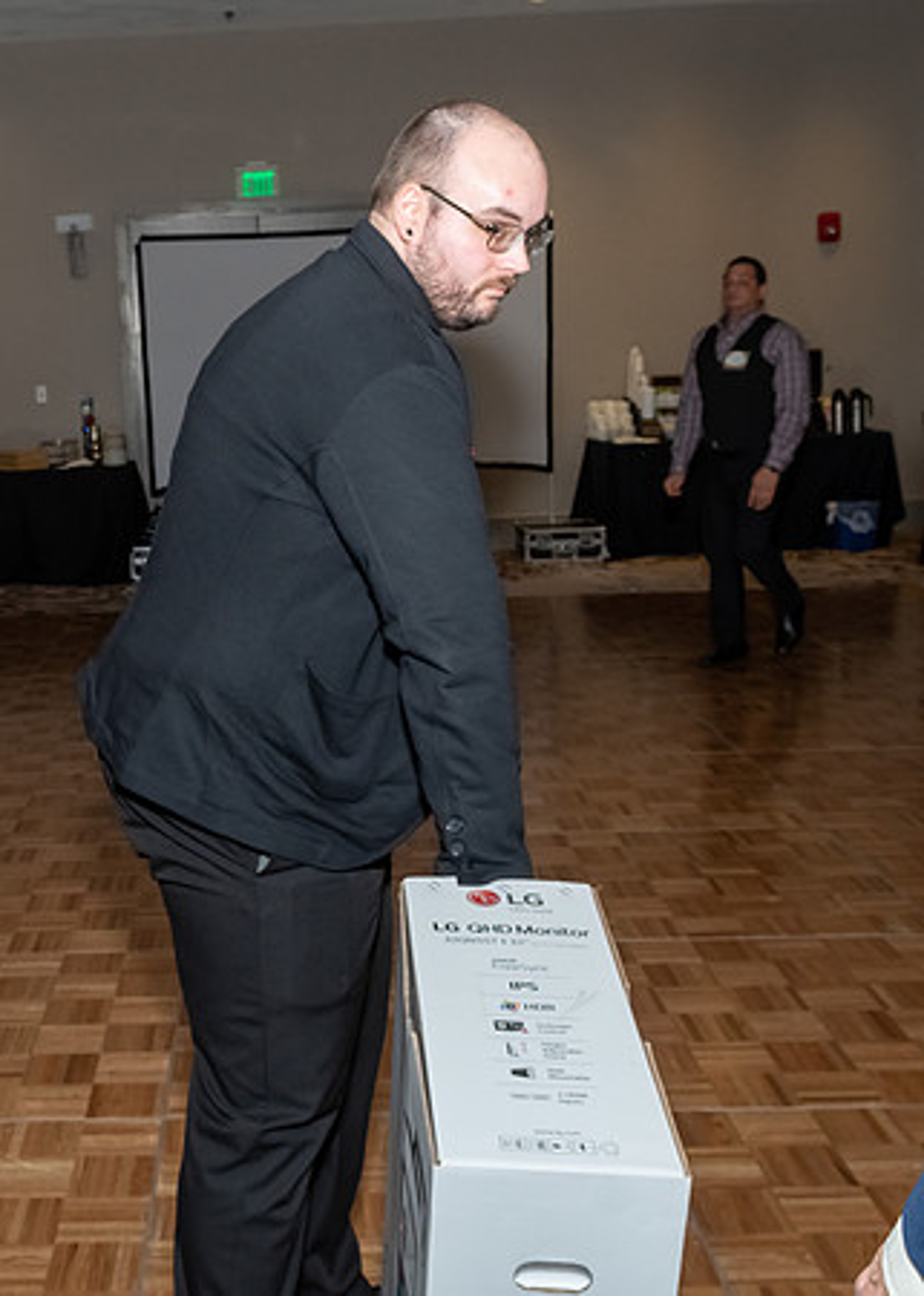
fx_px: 1682
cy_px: 548
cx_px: 176
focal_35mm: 46
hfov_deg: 29.9
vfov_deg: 42.0
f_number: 6.3
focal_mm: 18
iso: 500
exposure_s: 1/250
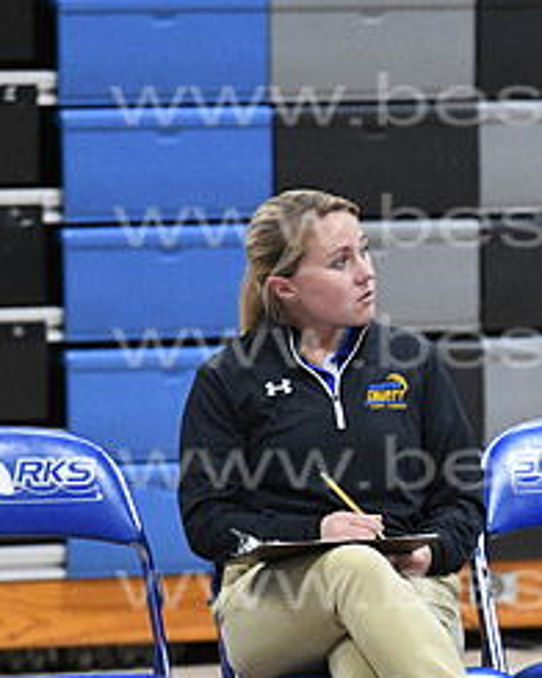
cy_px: 530
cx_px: 749
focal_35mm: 668
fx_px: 13394
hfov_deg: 2.3
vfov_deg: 2.9
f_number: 3.2
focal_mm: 200
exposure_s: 1/640
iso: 5000
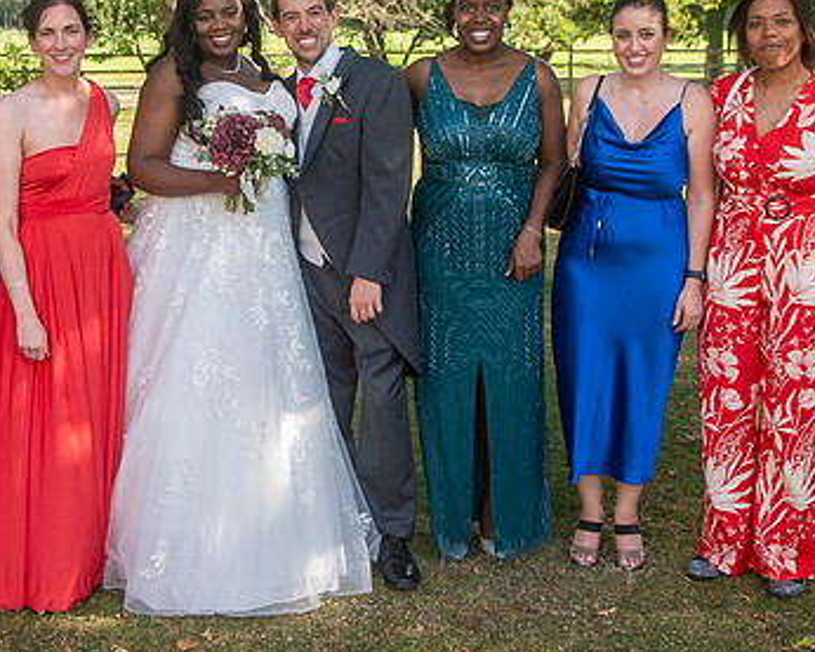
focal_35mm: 65
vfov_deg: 23.4
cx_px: 305
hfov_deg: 29.0
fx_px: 1568
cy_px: 232
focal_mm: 24
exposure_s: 1/160
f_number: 4
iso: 100
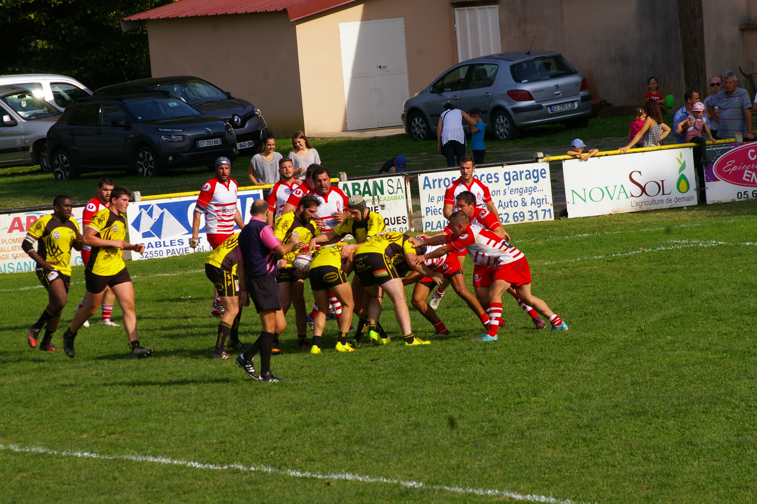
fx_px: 6618
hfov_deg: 6.5
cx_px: 378
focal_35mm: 315
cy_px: 252
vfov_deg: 4.4
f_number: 9.5
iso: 400
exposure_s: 1/750
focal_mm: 210
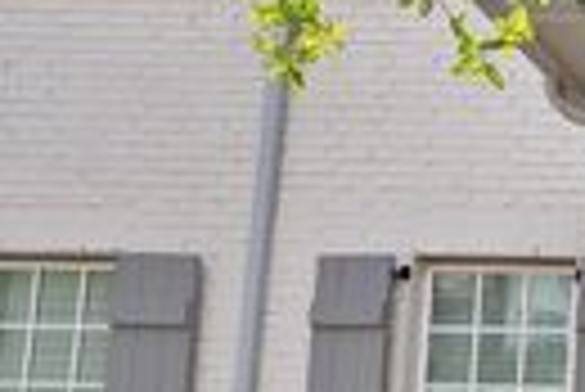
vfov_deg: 26.6
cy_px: 451
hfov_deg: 24.8
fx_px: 748
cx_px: 981
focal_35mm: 46
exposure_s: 1/100
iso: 640
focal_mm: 12
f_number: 9
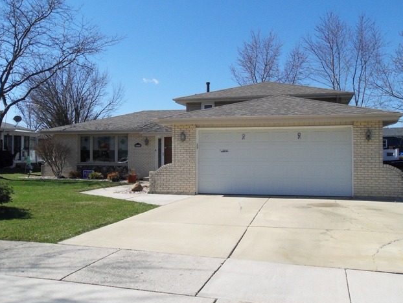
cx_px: 200
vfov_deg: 39.7
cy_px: 151
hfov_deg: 51.3
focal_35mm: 36
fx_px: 419
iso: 240
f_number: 8.2
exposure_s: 1/750
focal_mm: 6.3
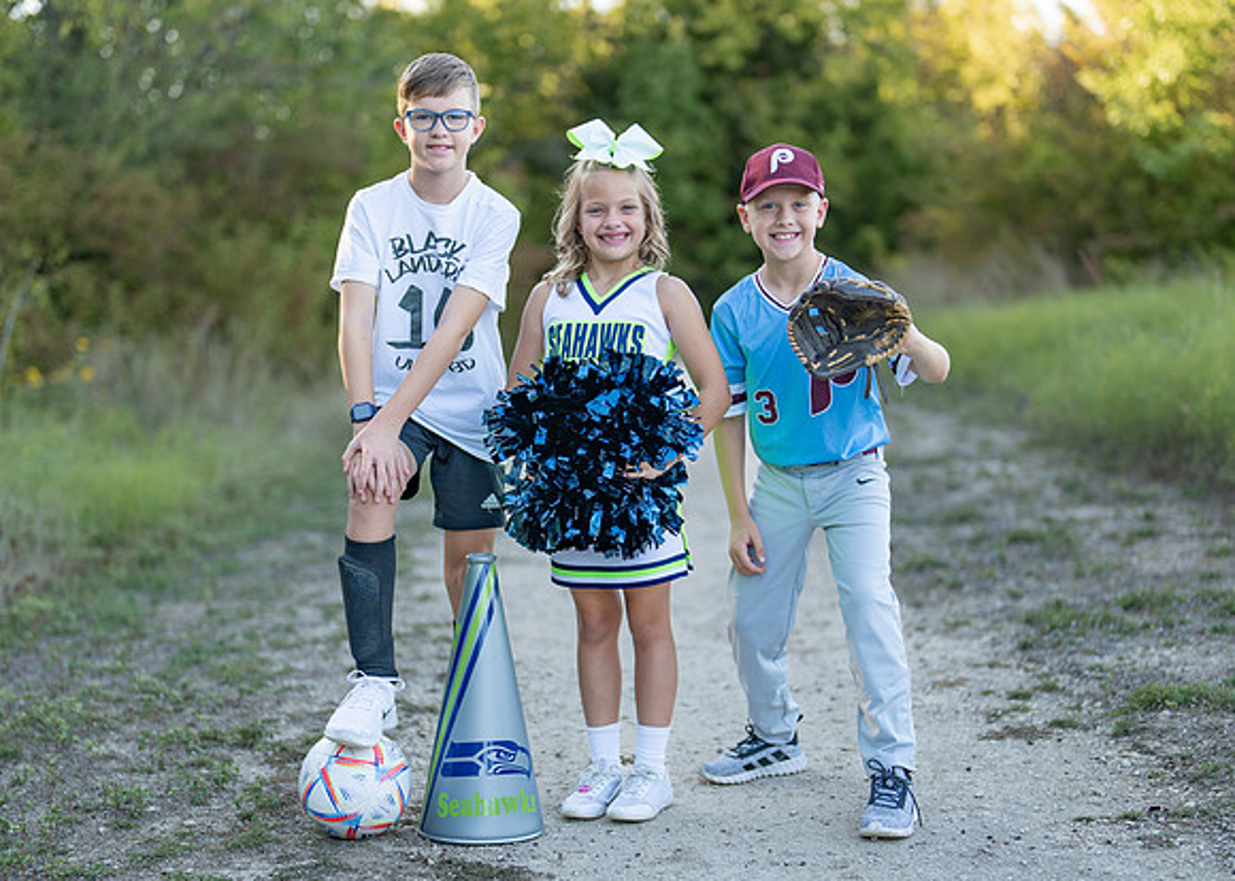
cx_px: 616
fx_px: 2363
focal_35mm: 67
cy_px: 533
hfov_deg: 29.3
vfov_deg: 21.1
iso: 100
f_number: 1.2
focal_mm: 50
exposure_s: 1/800
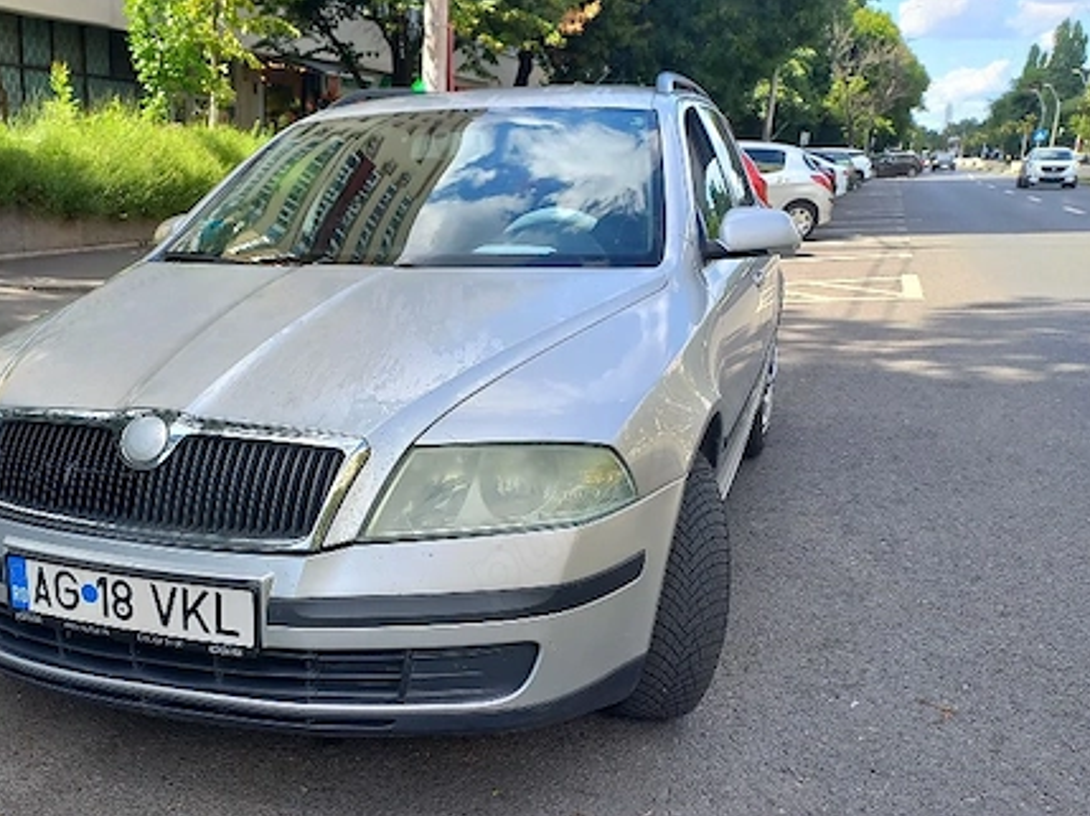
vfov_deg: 40.5
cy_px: 488
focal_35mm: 35
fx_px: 1101
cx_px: 340
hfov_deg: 51.4
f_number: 1.8
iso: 50
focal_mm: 4.65
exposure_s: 1/263
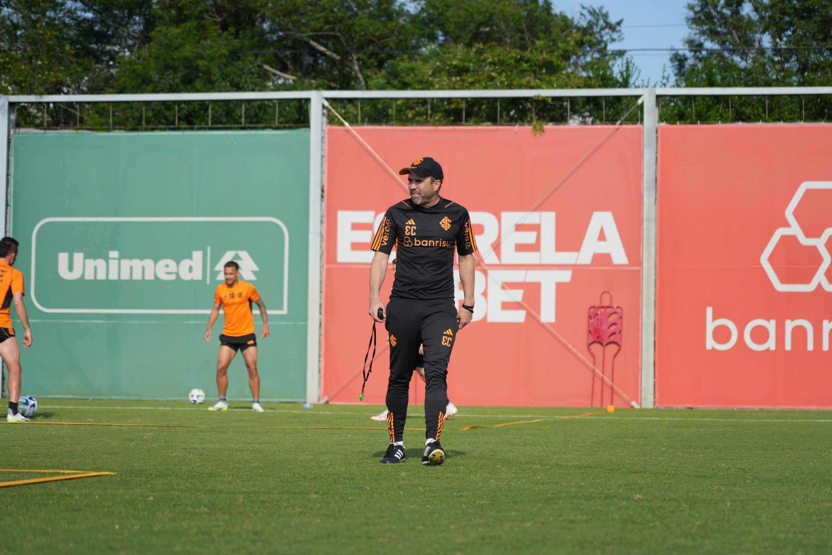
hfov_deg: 19.5
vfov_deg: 13.0
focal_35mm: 105
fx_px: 2427
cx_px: 416
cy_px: 278
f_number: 4
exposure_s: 1/2000
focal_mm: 105
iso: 160
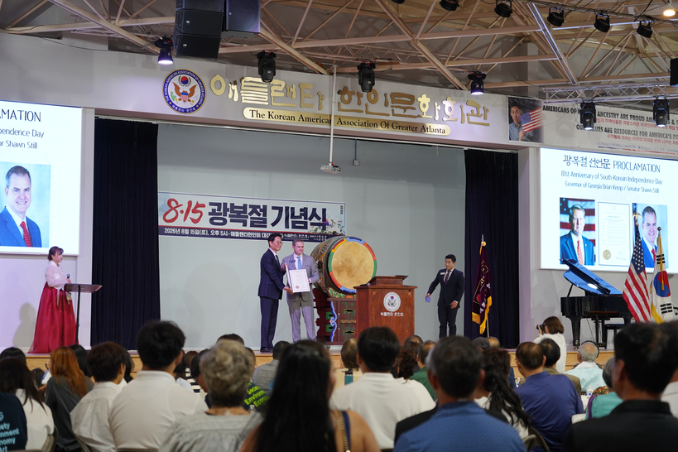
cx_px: 339
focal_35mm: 63
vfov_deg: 21.6
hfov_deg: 31.9
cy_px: 226
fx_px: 1186
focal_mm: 63
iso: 1600
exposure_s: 1/160
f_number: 4
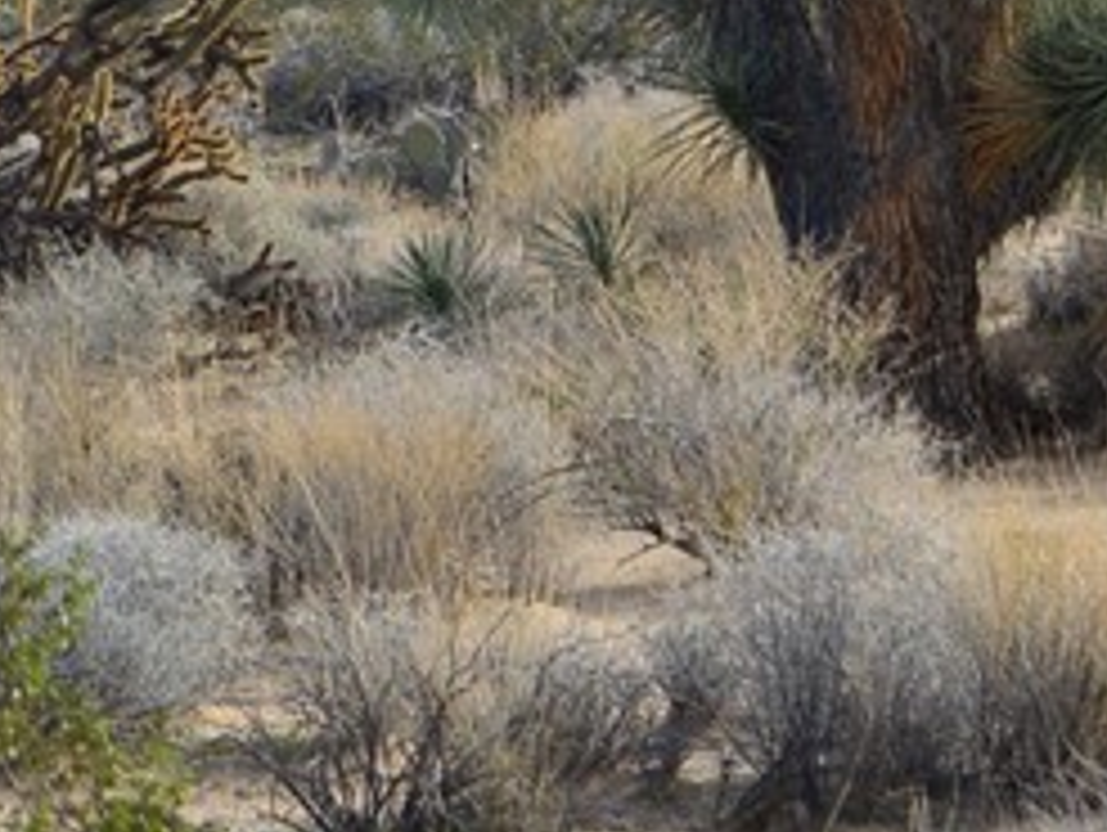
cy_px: -553
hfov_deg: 5.7
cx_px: 824
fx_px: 11175
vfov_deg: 4.2
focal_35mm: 349
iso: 200
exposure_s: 1/320
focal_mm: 55
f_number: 10
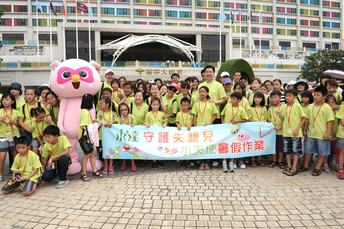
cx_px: 172
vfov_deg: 53.1
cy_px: 114
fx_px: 229
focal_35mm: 24
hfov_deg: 73.8
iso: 400
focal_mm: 24
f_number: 13
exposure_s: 1/320
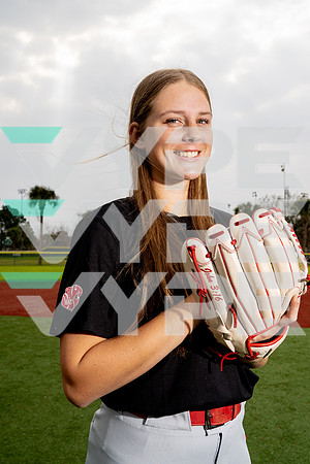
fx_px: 452
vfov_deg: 54.4
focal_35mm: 35
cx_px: 155
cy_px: 232
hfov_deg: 37.9
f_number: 8
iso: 125
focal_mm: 35
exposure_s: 1/250
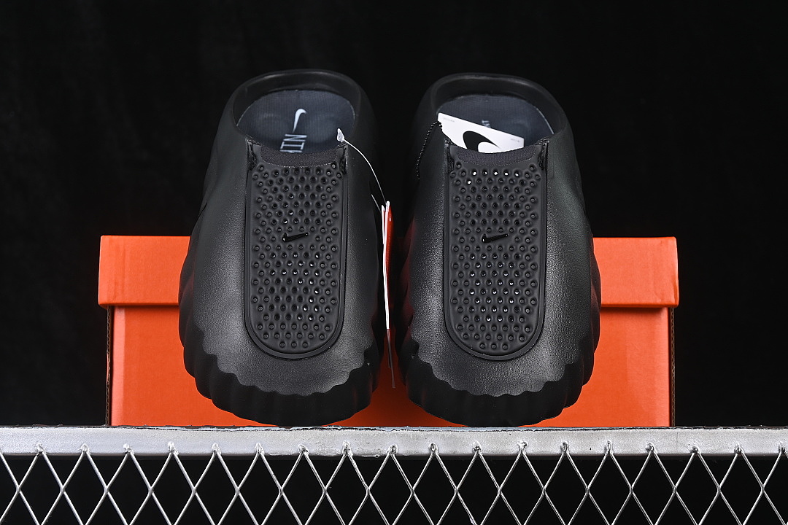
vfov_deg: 18.2
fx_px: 1642
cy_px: 262
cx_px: 394
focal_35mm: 75
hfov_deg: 27.0
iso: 160
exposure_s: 1/60
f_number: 6.3
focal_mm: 50
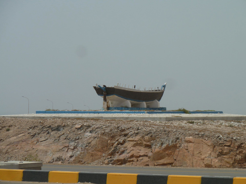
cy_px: 92
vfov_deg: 9.4
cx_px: 123
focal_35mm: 158
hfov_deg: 12.5
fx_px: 1123
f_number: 5.6
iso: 80
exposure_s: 1/800
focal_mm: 25.9
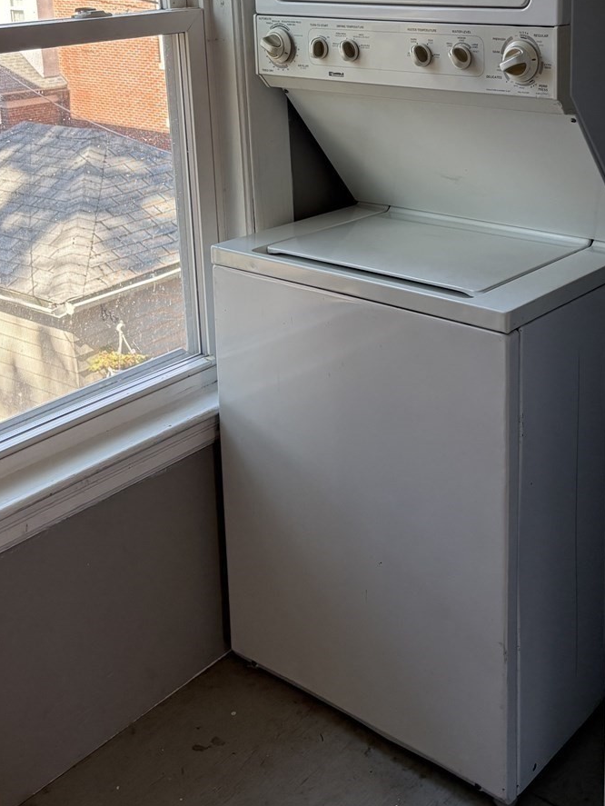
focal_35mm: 45
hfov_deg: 31.6
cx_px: 462
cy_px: 183
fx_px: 1048
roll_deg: +0.5
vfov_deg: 40.6
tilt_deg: -12.4
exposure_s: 1/133
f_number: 1.6
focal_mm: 5.96
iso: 125
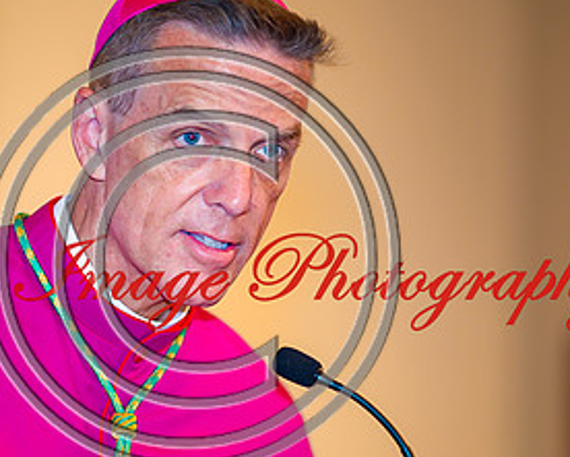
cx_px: 186
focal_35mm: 207
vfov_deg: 7.5
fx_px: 3493
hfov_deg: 9.3
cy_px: 274
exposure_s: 1/125
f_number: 1.4
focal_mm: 105
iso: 280
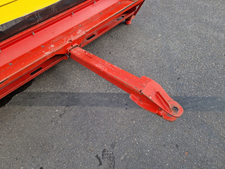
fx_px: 149
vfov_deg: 58.9
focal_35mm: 23
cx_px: 112
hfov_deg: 73.9
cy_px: 84
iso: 50
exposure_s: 1/381
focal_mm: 5.4
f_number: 1.8
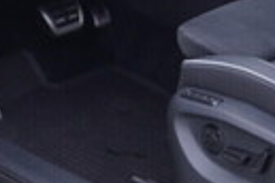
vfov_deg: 8.8
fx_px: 1169
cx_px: -26
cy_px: -93
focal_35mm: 153
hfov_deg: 13.2
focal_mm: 24
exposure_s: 1/40
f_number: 2.8
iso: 125
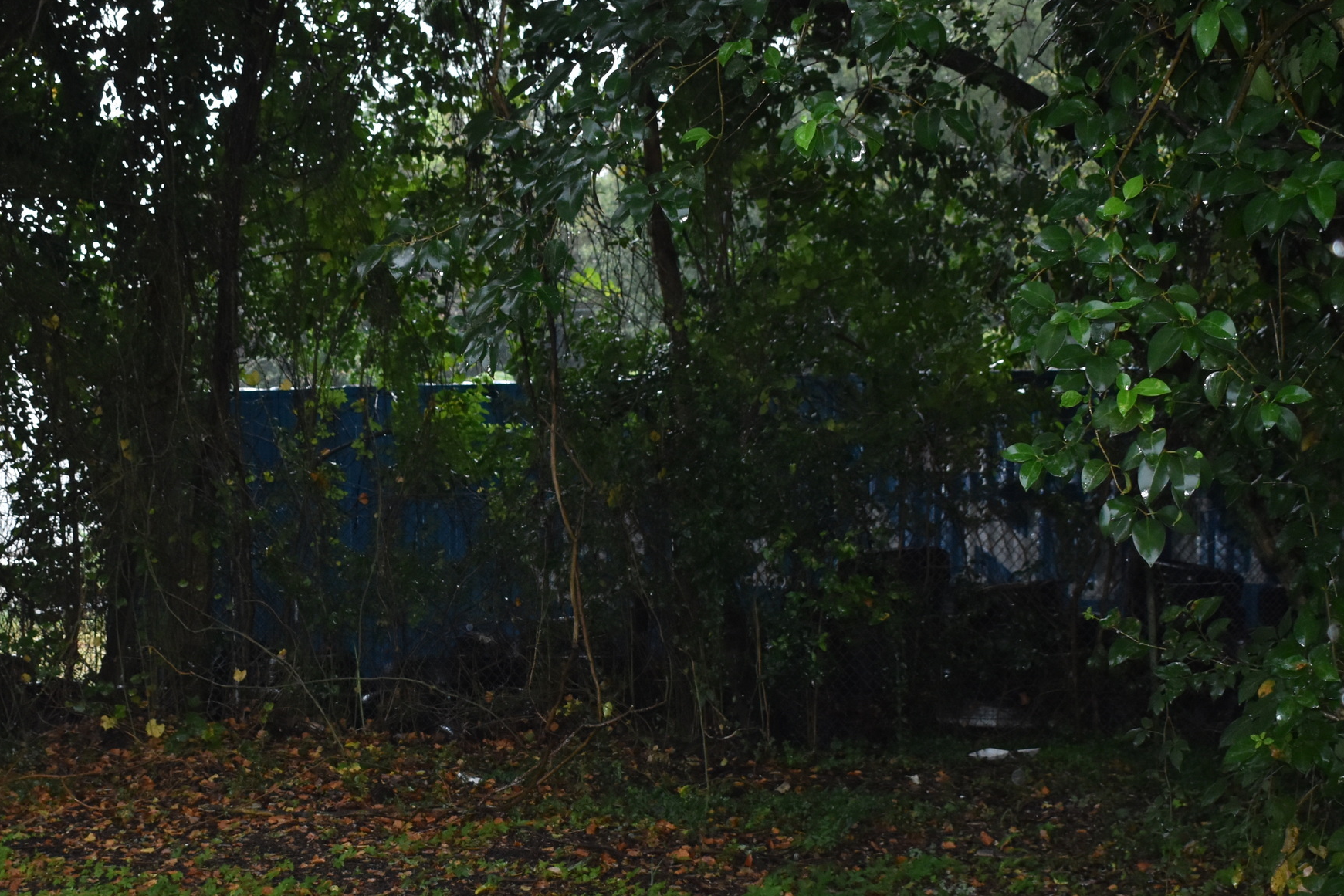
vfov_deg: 22.0
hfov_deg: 32.8
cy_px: 712
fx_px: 2273
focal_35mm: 61
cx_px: 510
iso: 800
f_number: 3.8
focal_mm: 23
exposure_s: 1/160
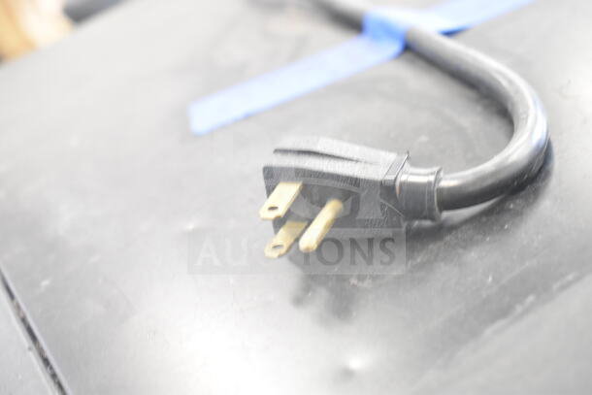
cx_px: 296
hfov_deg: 35.0
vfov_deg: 23.8
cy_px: 198
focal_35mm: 57
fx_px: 937
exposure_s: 1/60
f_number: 4.8
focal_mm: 38
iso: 5000
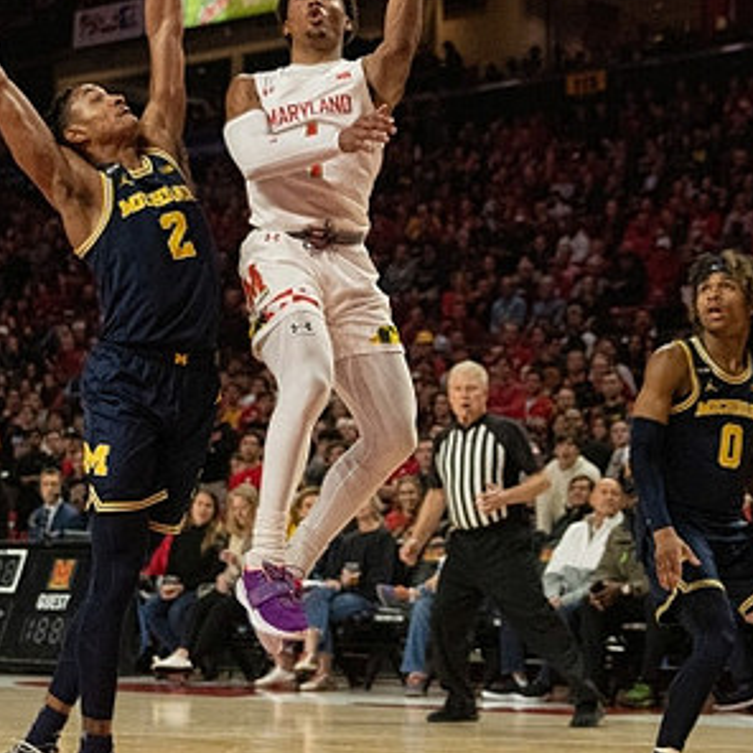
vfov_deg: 15.8
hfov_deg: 15.8
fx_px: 2707
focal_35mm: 110
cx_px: 267
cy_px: 329
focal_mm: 44
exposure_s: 1/3200
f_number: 2.8
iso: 5000
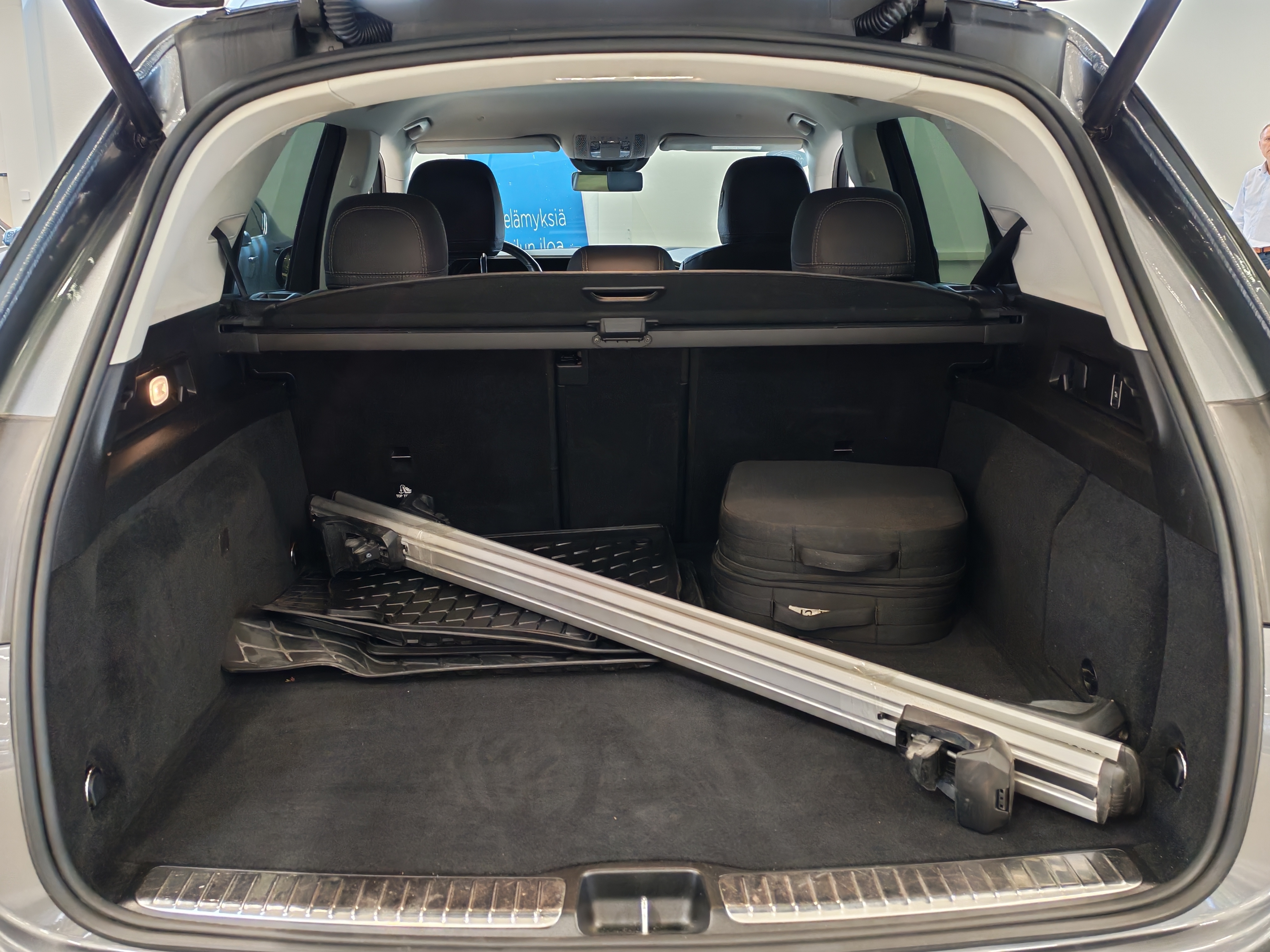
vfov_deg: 42.9
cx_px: 635
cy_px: 476
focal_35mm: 33
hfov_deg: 55.4
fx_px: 1211
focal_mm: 6.12
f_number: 1.9
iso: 542
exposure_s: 1/100
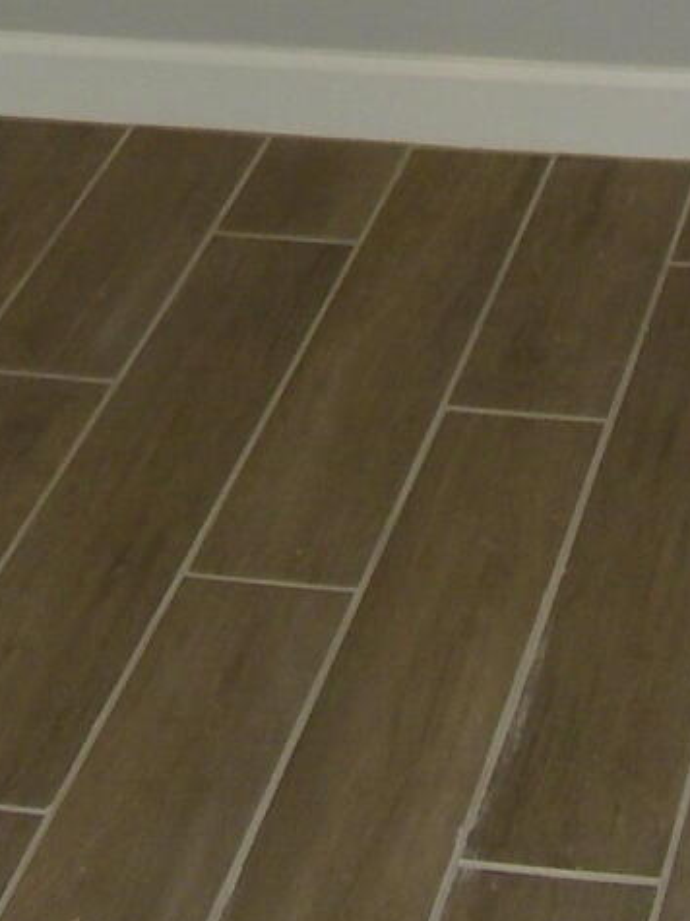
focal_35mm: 118
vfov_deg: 15.7
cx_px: 479
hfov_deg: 12.5
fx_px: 3138
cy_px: -359
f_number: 3.5
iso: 80
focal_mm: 5
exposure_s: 1/30
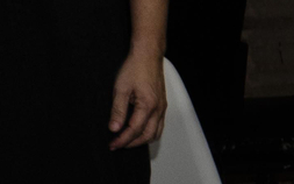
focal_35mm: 293
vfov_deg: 4.4
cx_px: -685
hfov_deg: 6.4
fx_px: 2347
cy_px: -221
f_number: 4.5
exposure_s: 1/200
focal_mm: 34
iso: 800
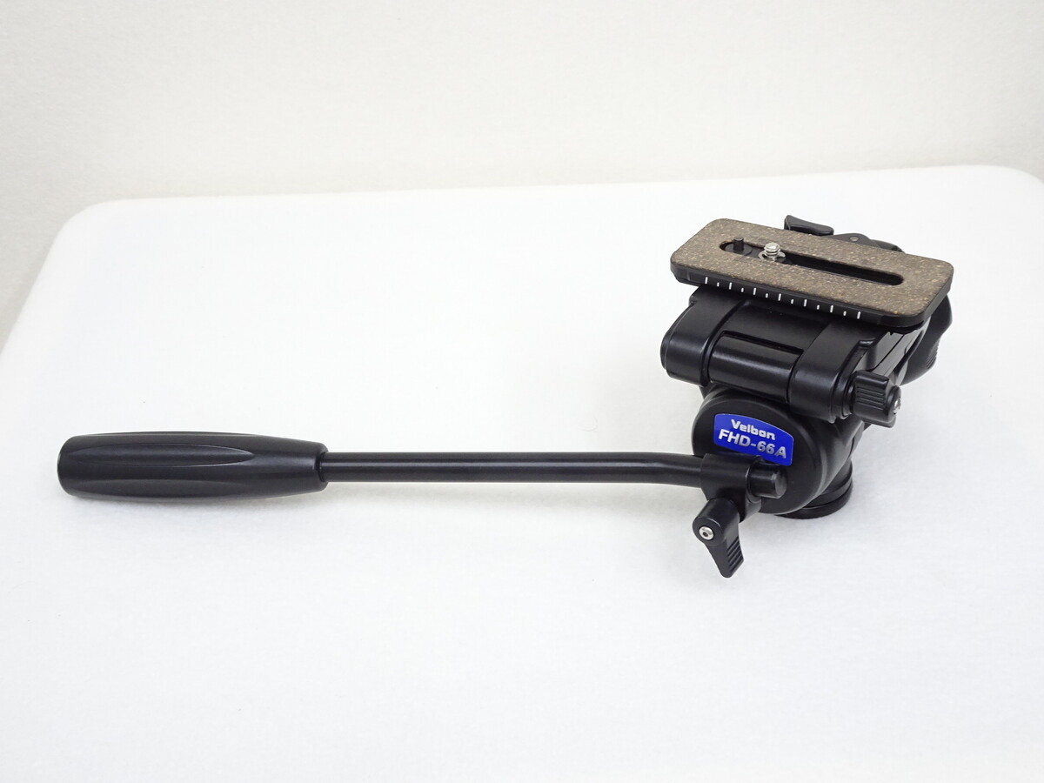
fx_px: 1025
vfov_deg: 41.8
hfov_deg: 54.0
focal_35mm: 34
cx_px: 522
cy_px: 392
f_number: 4
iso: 400
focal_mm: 5.79
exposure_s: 1/40
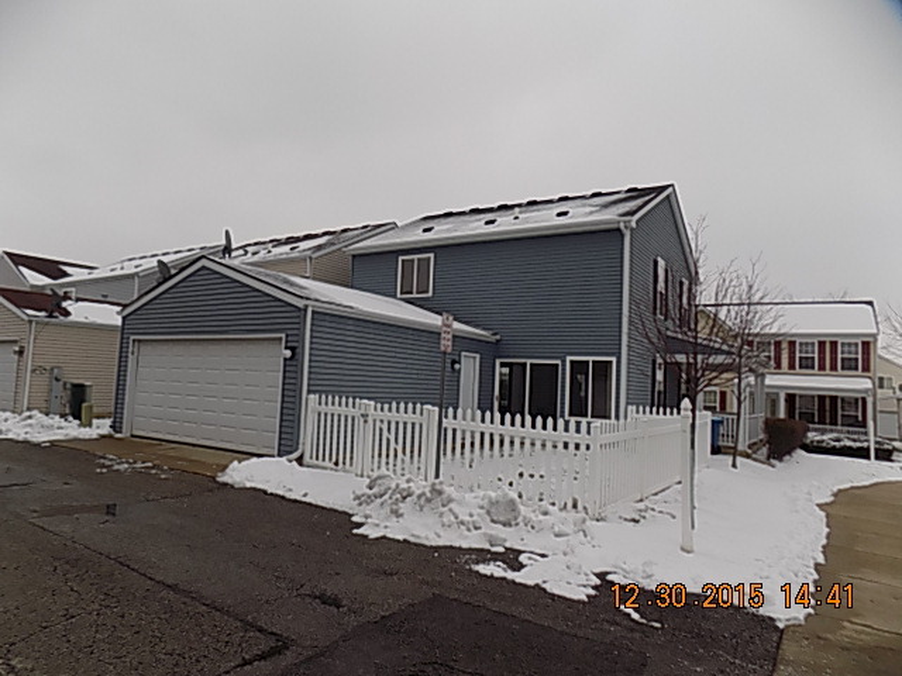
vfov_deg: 58.9
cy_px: 338
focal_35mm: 23
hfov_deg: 73.9
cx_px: 451
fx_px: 599
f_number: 3.1
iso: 80
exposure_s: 1/500
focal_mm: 4
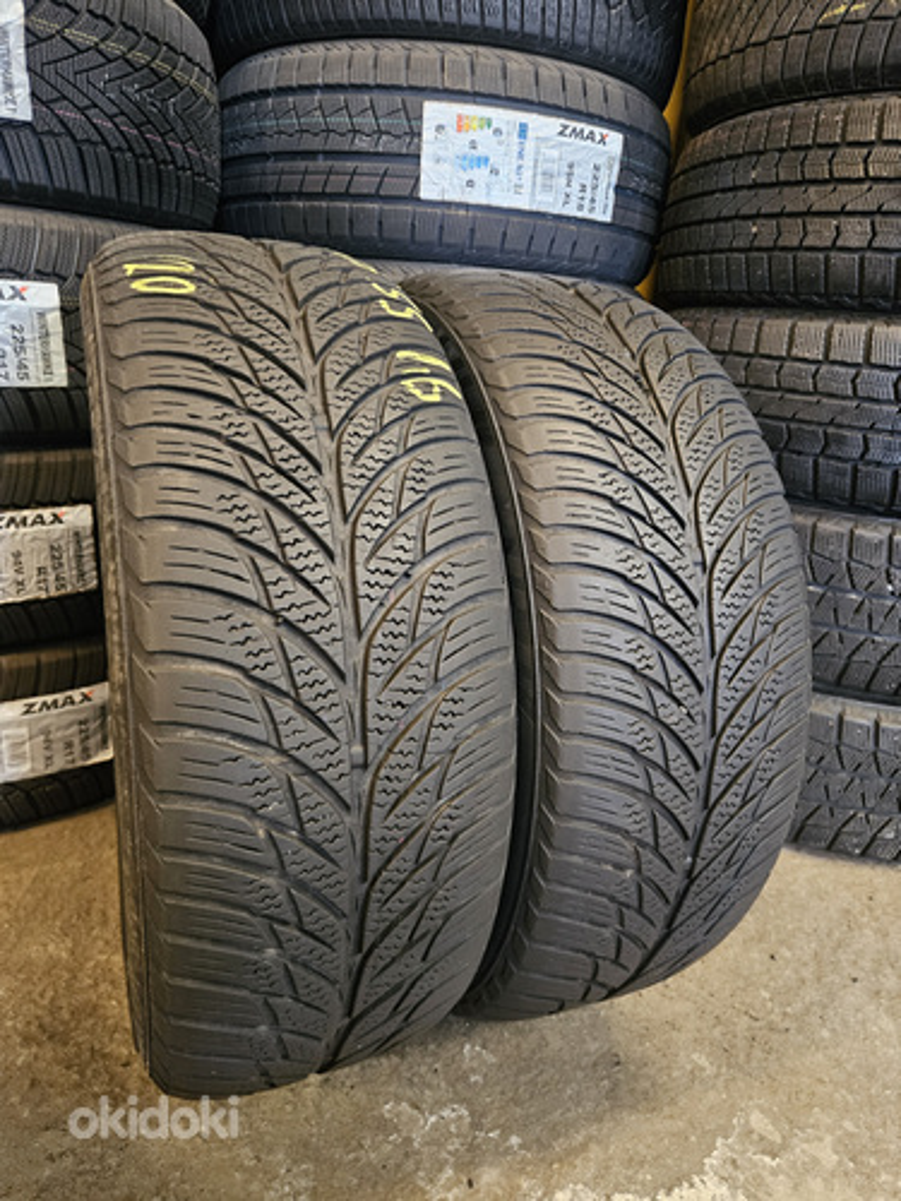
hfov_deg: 58.9
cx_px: 450
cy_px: 600
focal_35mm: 23
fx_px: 798
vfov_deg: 73.9
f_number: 1.8
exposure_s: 1/25
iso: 640
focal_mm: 5.4
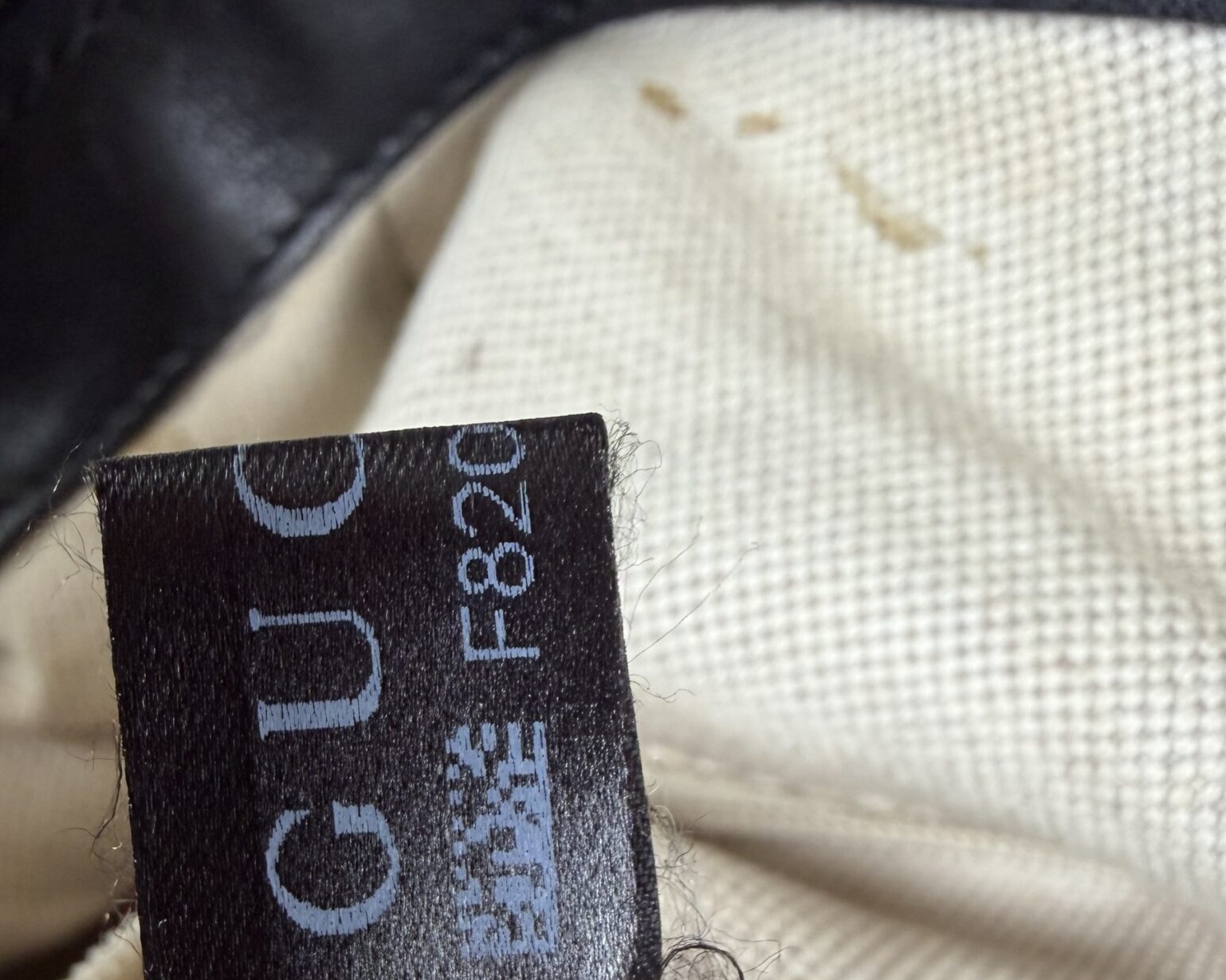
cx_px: 484
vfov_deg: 37.0
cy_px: 774
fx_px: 1415
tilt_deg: -49.4
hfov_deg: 46.6
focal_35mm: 39
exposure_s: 1/121
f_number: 2.2
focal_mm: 2.22
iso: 200
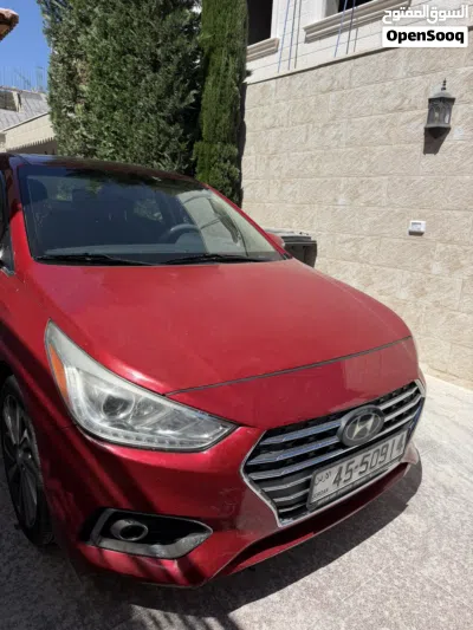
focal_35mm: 24
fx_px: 437
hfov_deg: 56.8
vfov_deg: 71.6
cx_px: 236
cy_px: 315
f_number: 1.78
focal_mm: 6.76
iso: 80
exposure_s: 1/8130
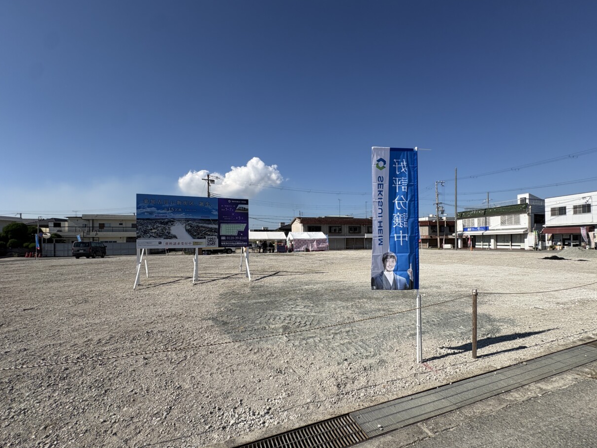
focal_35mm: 15
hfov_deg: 98.1
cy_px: 238
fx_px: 259
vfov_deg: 81.7
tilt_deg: +1.6
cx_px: 309
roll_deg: +0.1
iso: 50
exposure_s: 1/3106
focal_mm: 2.22
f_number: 2.2
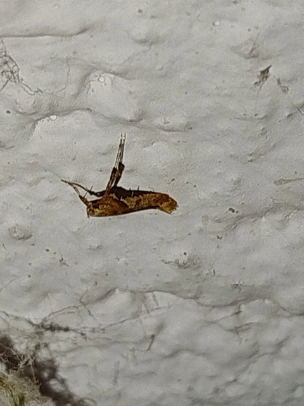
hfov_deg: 9.2
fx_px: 1897
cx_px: 152
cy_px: 203
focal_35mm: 162
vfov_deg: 12.2
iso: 80
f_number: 1.7
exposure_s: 1/50
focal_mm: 5.31
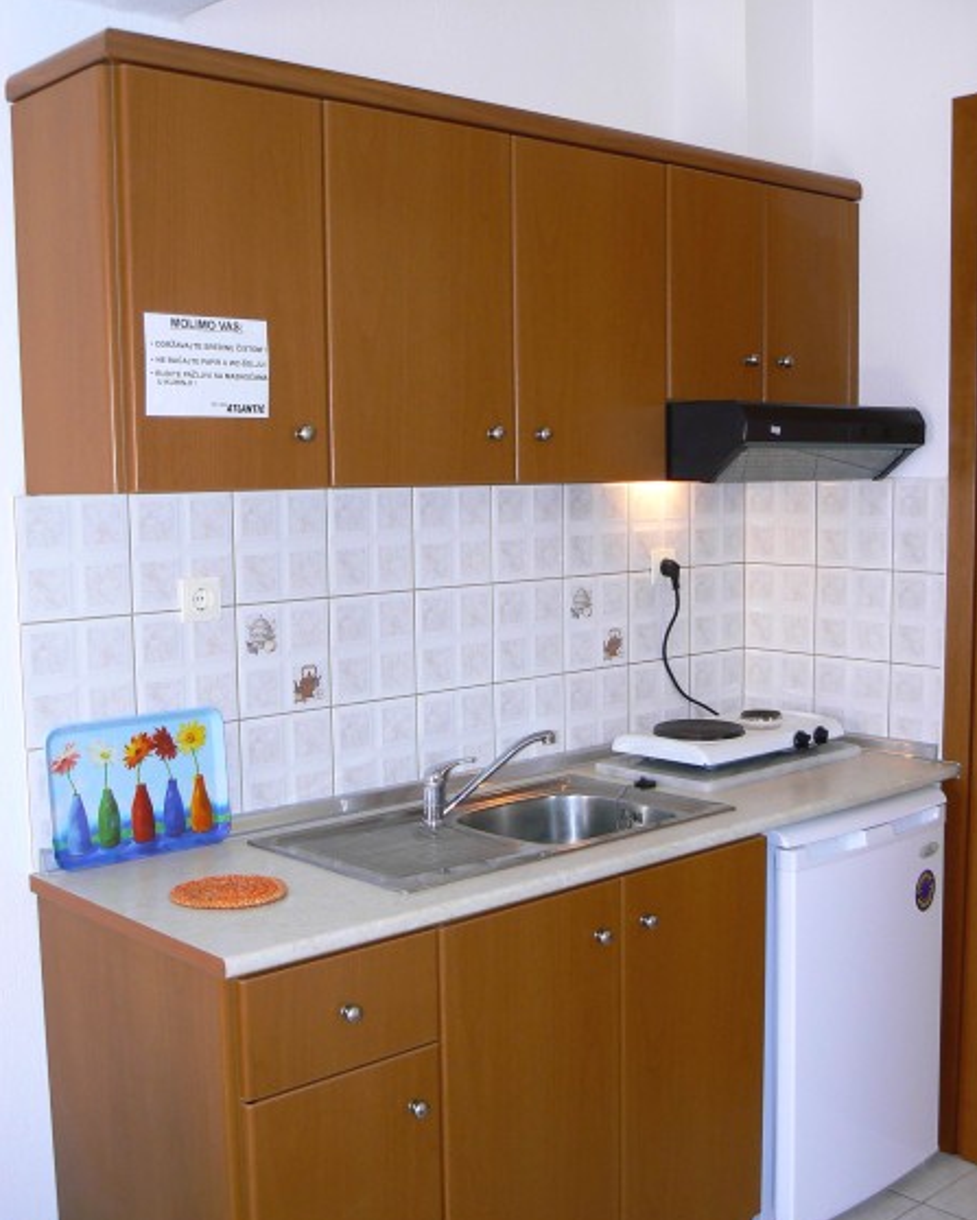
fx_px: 1553
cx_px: 487
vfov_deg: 42.9
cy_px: 649
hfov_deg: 34.9
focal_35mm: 43
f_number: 2.8
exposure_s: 1/30
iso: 100
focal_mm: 6.8
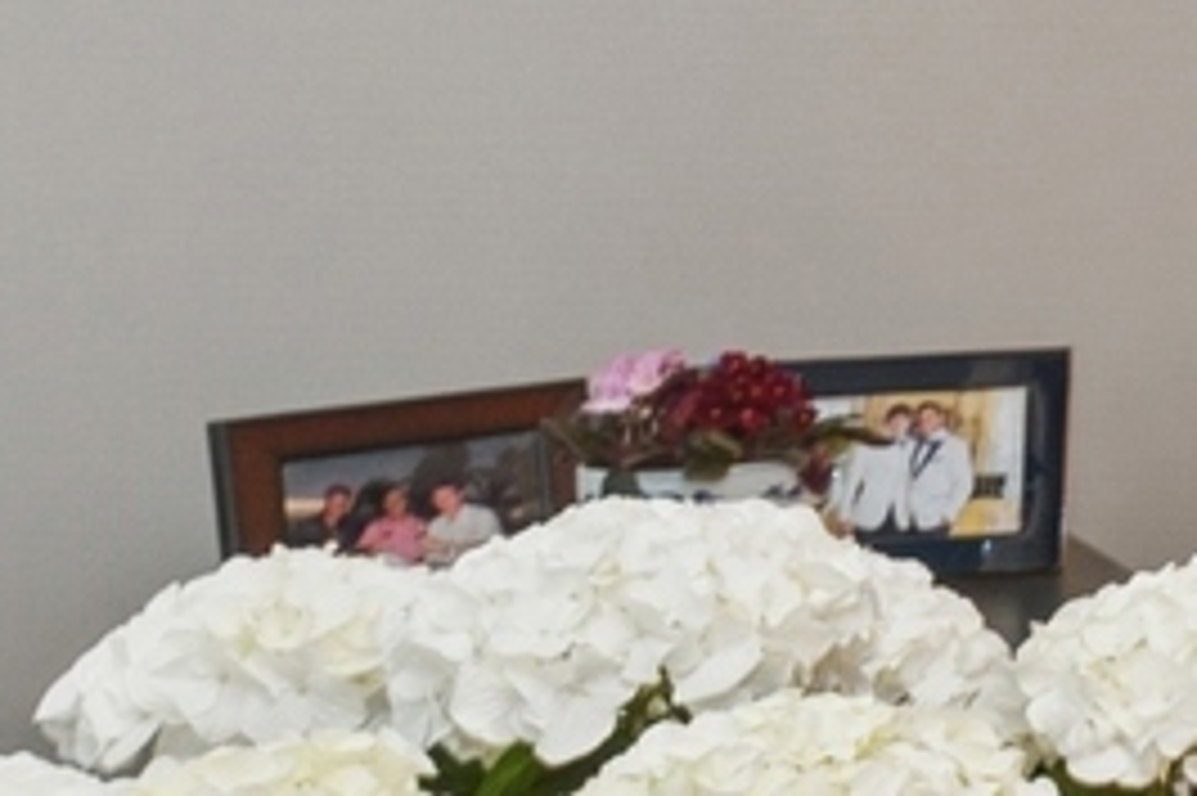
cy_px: -252
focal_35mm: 110
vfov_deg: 12.1
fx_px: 3655
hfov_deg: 12.2
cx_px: 3301
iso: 200
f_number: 8
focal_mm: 18
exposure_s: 1/2.5
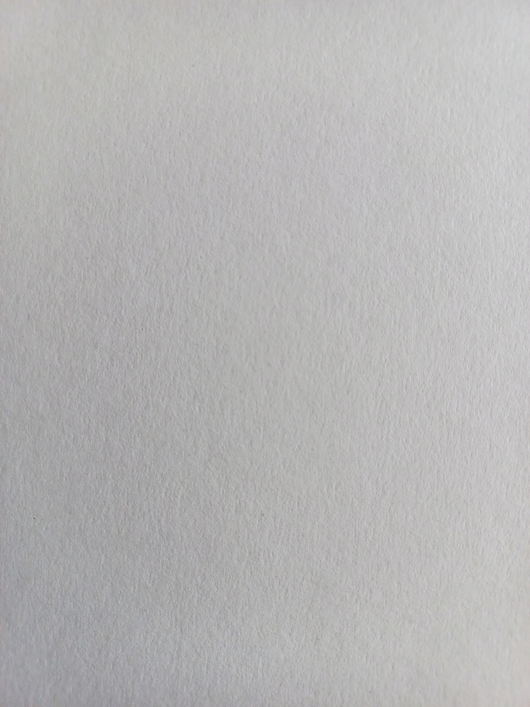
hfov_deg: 54.9
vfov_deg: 69.4
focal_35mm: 25
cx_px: 265
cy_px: 354
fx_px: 510
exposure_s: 1/50
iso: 125
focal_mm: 4.6
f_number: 1.8
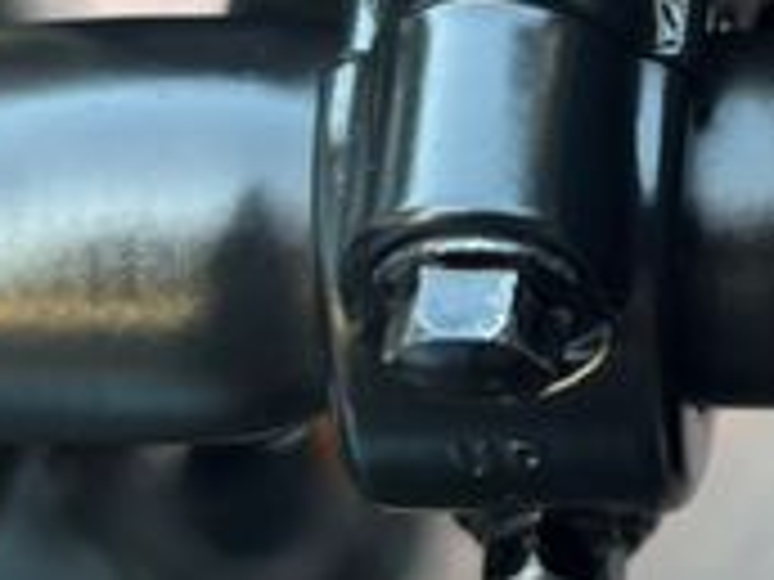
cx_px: 878
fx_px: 2169
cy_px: 27
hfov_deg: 19.3
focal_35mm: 97
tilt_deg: -49.7
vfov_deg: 15.0
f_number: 1.6
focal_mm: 5.96
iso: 400
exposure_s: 1/60
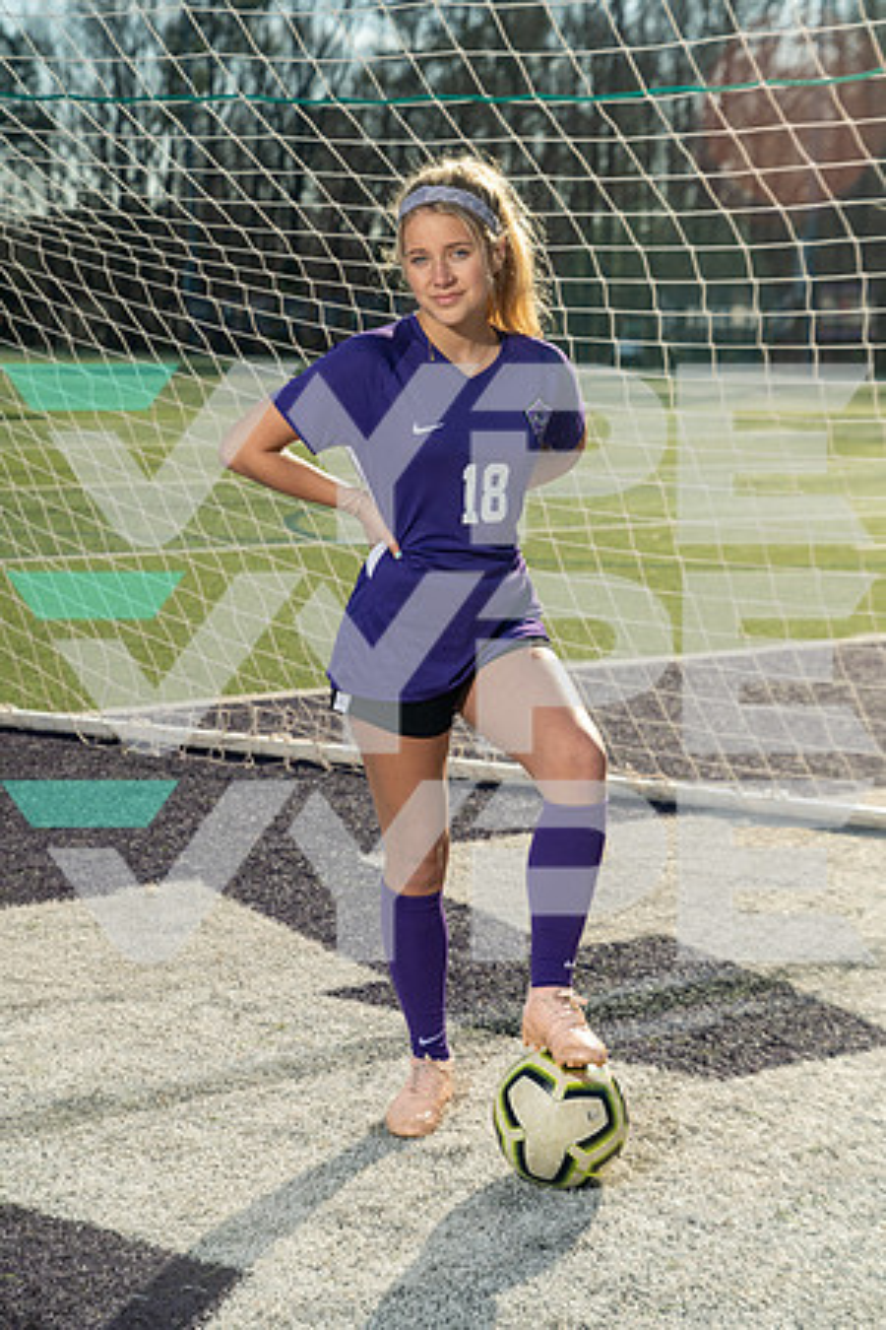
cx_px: 443
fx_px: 2252
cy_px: 665
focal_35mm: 61
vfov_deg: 32.9
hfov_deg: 22.3
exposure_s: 1/250
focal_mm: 61
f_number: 4.5
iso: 200
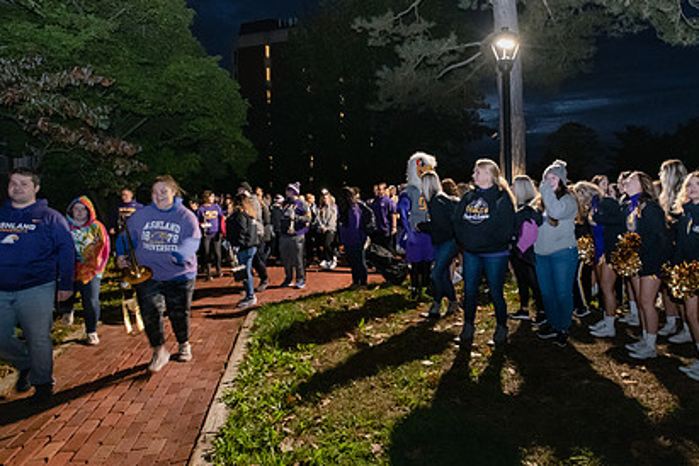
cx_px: 423
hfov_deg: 72.9
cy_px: 217
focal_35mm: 24
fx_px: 466
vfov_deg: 53.1
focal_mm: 17
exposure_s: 1/40
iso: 5000
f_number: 5
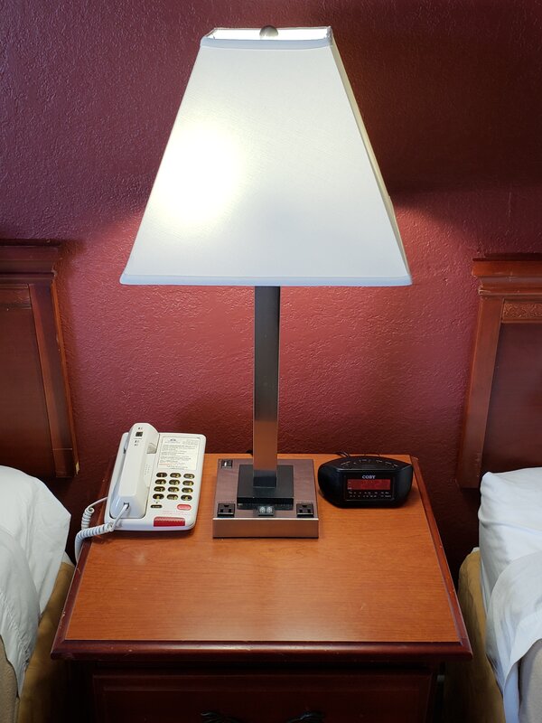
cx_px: 271
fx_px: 543
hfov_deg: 53.1
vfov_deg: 67.3
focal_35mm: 26
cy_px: 362
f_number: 2.4
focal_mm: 4.3
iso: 125
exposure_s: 1/60
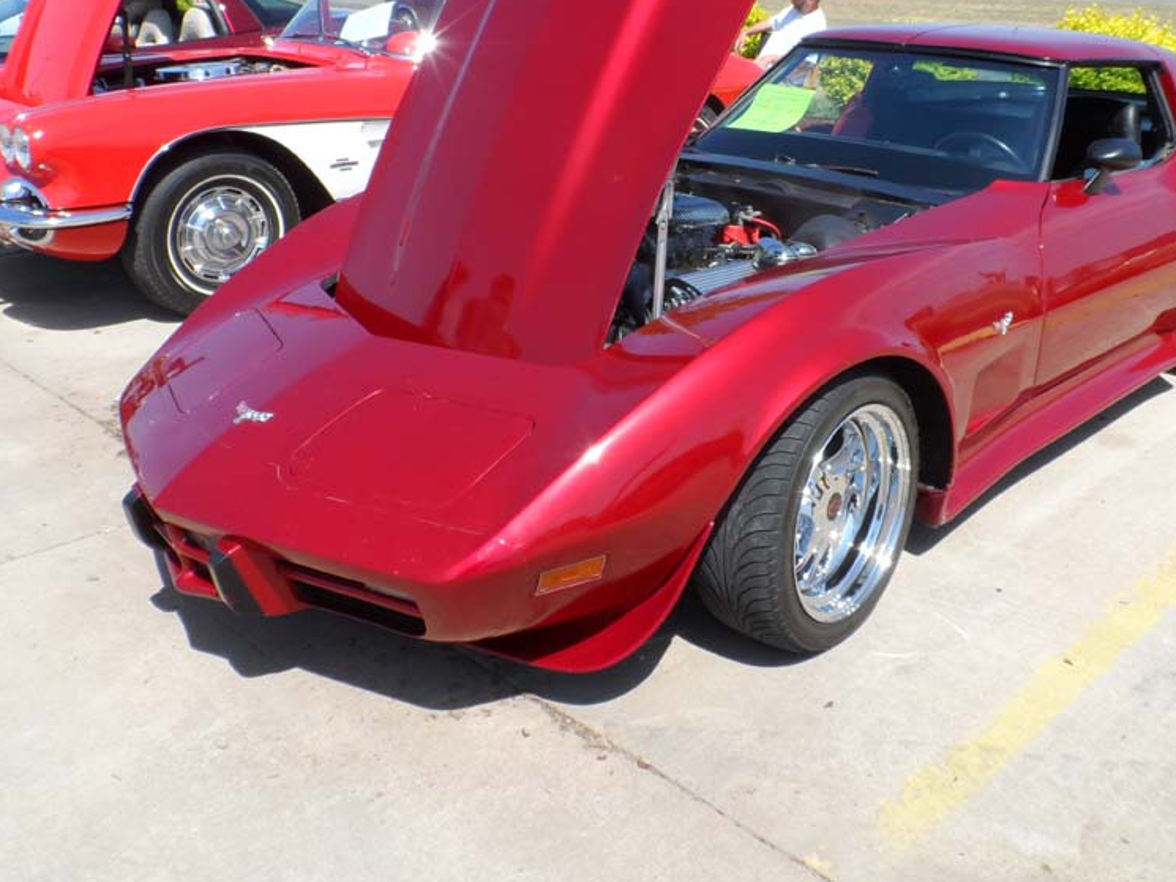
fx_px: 1121
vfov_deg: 42.3
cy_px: 284
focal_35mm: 33
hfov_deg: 55.0
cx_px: 702
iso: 80
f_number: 4.5
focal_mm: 4
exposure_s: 1/350
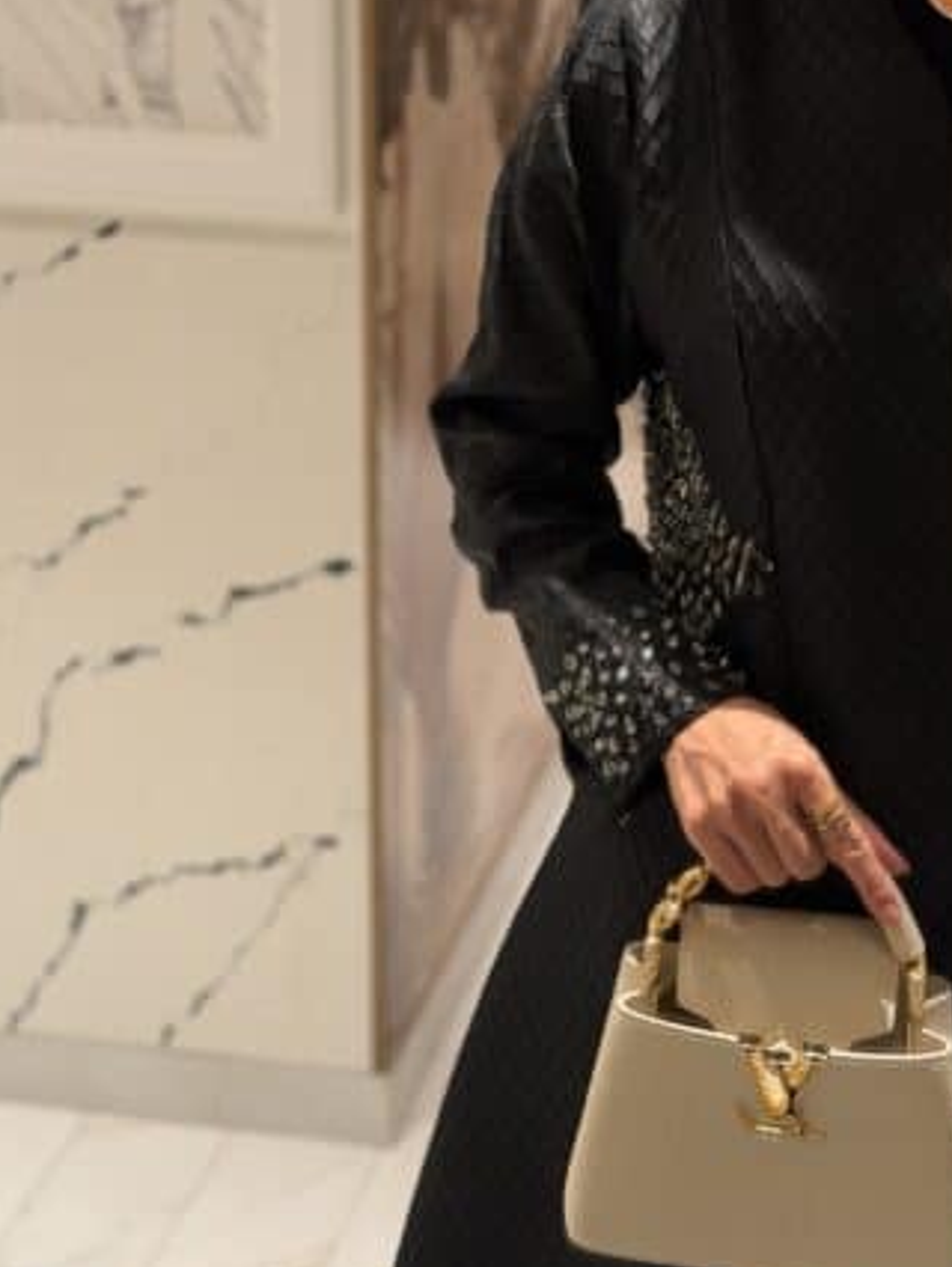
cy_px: 531
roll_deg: -0.7
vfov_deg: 32.1
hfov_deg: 24.4
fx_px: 2198
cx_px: 494
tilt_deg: -19.1
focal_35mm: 60
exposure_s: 1/60
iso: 125
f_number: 1.78
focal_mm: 6.76
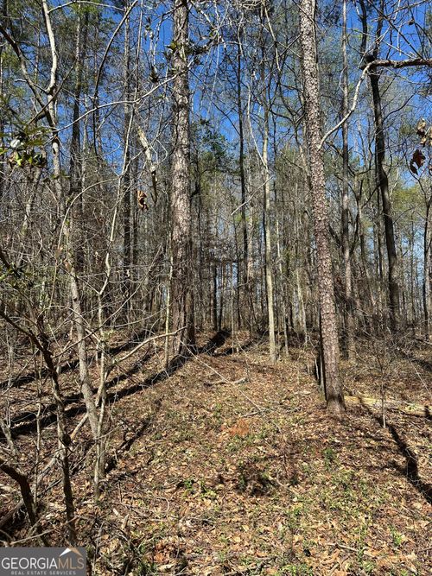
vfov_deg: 71.6
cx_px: 216
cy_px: 288
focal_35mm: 24
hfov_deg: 56.8
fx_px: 399
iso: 80
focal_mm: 6.86
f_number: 1.78
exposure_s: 1/2203
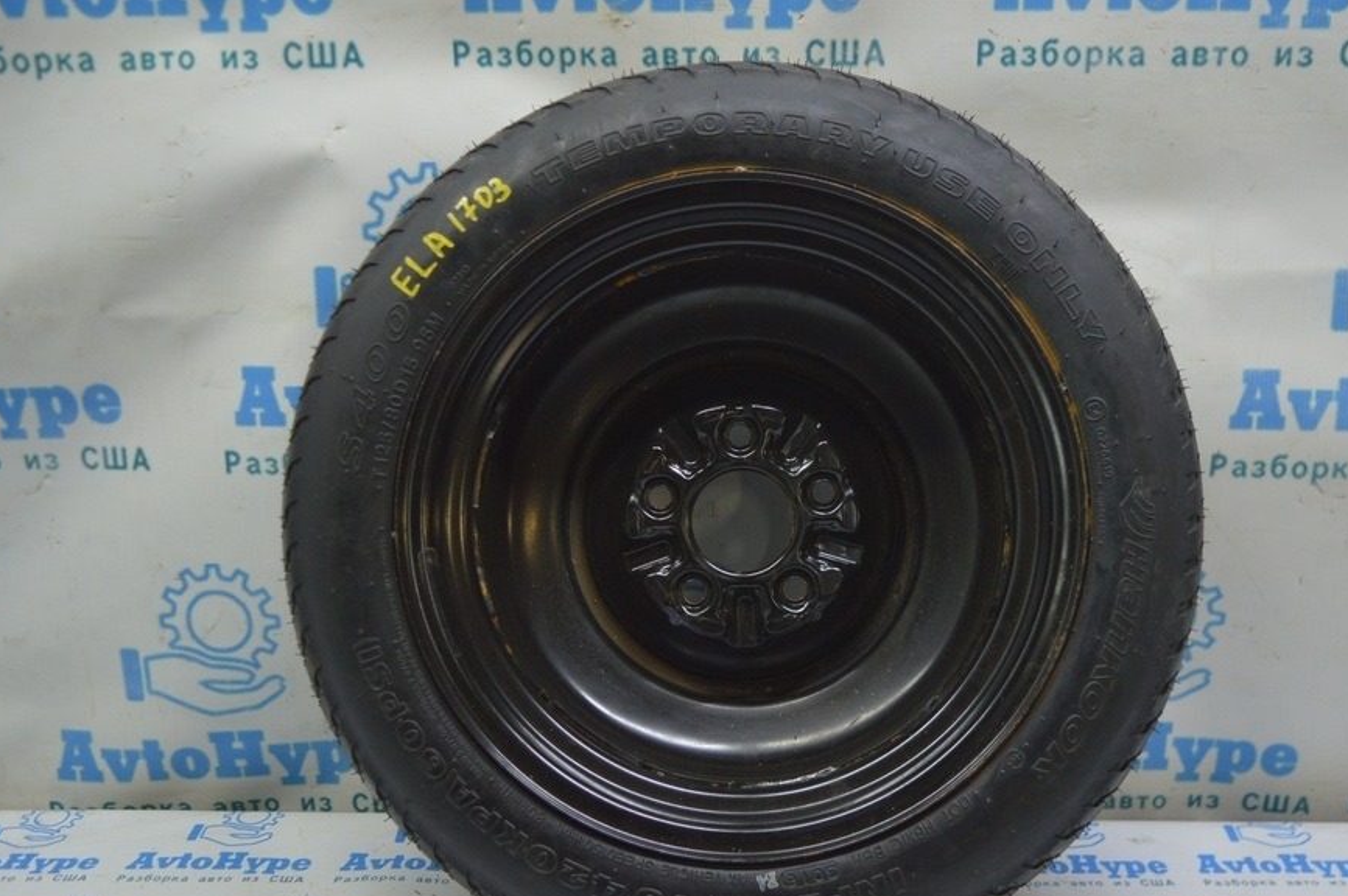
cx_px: 707
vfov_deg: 34.1
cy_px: 528
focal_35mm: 39
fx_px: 1459
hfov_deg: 49.6
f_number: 3.8
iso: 400
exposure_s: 1/80
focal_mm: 22
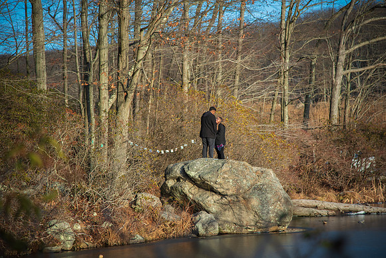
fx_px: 1287
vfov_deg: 11.4
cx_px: 193
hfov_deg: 17.1
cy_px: 129
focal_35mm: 120
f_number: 4
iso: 100
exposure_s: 1/400
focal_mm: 120
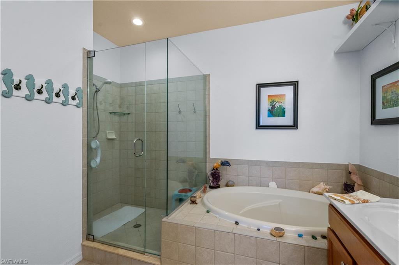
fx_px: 177
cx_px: 200
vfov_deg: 73.7
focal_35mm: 16
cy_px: 132
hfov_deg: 96.8
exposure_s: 1/25
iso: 400
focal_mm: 16
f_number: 8
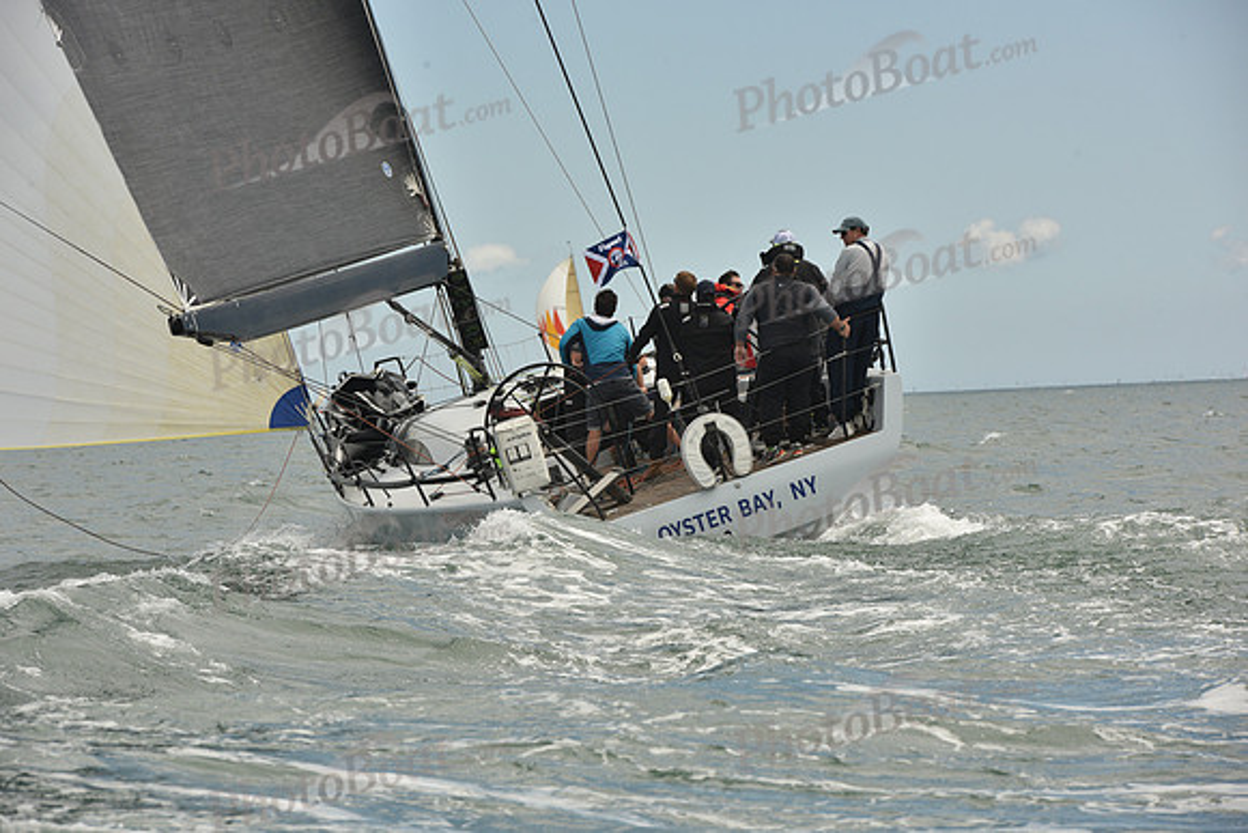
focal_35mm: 200
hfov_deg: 10.3
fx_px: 6935
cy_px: 416
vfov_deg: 6.9
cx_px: 624
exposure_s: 1/800
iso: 320
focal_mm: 200
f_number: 11
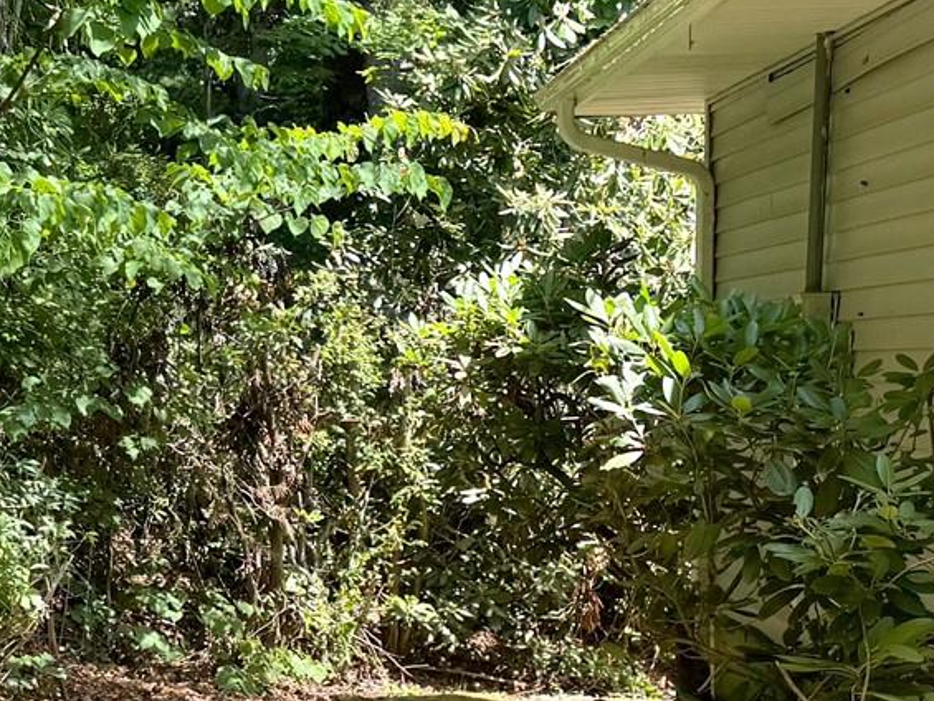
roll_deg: +2.4
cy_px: 736
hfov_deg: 22.3
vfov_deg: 16.5
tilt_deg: -14.6
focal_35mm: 87
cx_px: 268
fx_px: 2348
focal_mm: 6.76
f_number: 1.78
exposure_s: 1/1193
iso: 80
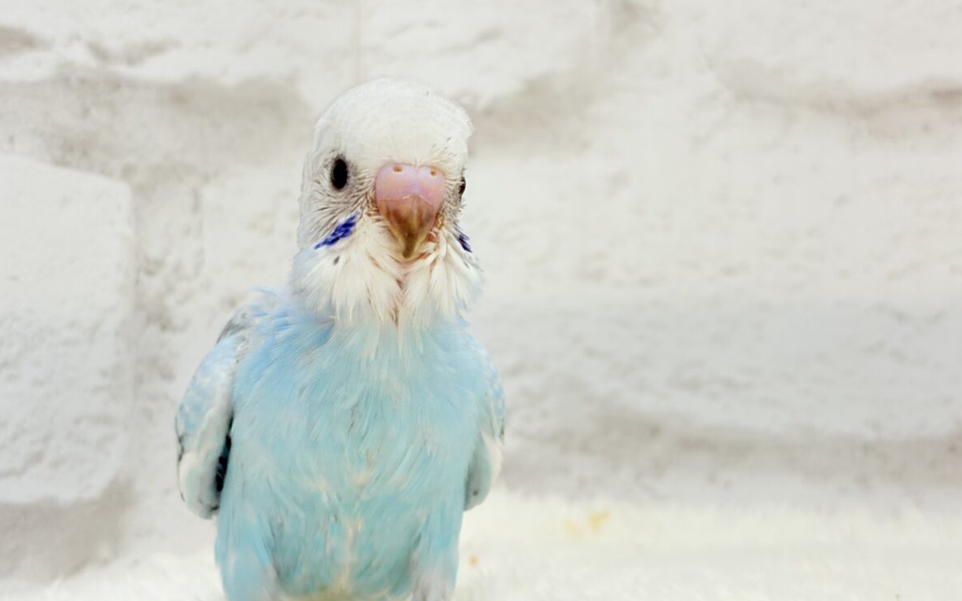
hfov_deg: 36.3
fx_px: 1468
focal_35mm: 56
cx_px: 481
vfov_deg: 23.1
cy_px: 273
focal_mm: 5.96
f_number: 1.6
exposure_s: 1/100
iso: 50
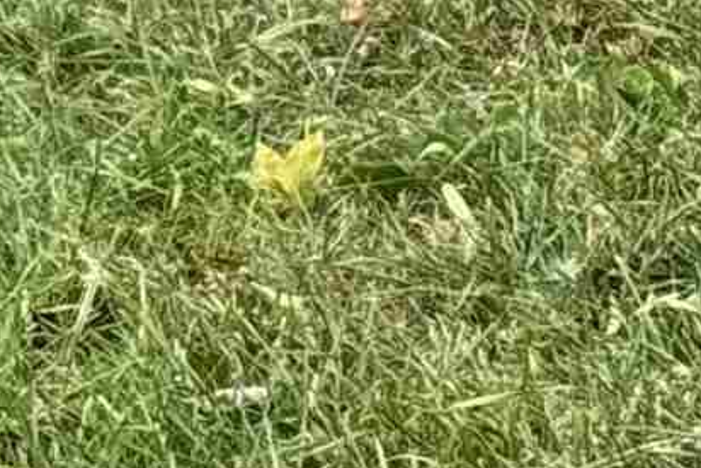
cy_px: -1145
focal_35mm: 372
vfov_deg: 3.6
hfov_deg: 5.5
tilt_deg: -5.0
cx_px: 327
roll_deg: +1.8
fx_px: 7246
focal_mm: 6.76
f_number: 1.78
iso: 64
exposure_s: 1/2110
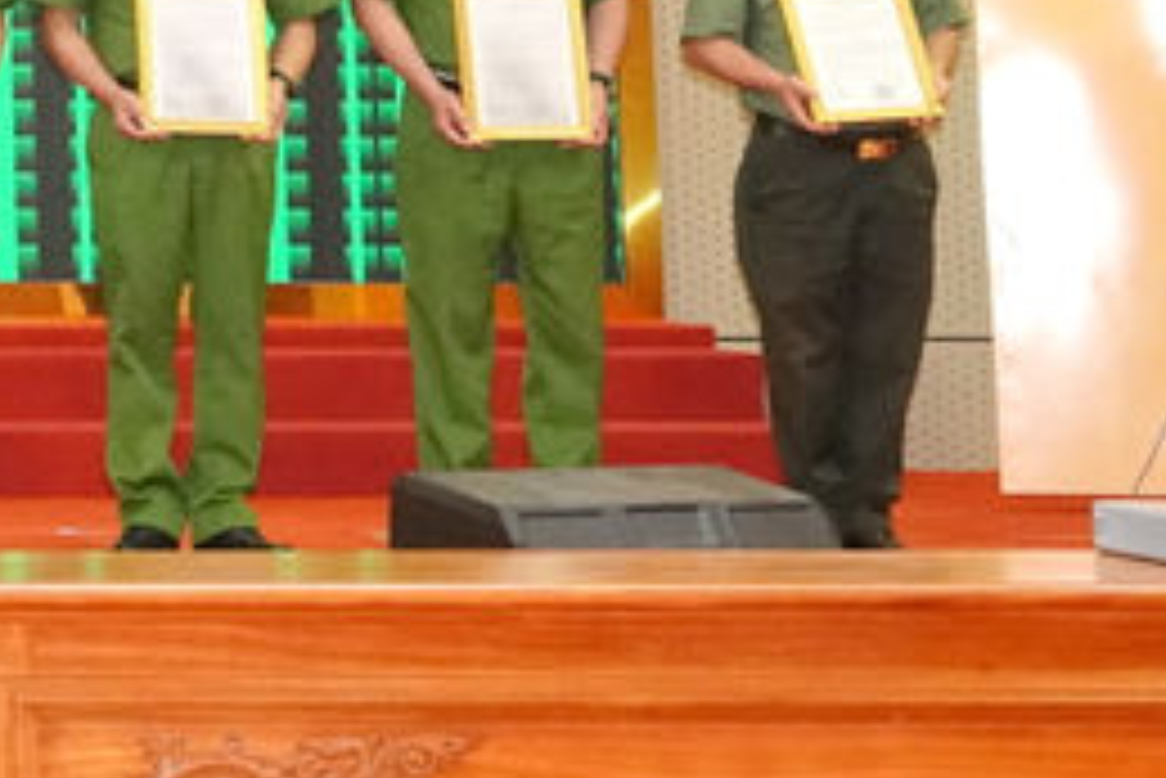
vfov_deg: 9.6
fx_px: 4504
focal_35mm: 139
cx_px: -842
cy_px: -441
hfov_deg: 13.4
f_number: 3.2
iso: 1600
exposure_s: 1/400
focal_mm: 14.65
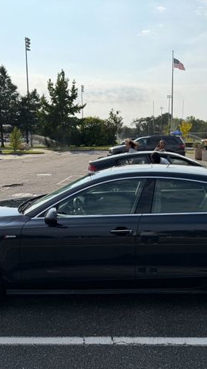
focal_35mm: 36
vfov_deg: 55.3
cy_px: 189
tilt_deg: -7.1
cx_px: 134
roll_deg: +0.6
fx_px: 352
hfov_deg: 32.6
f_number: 1.78
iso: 100
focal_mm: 6.76
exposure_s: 1/11905
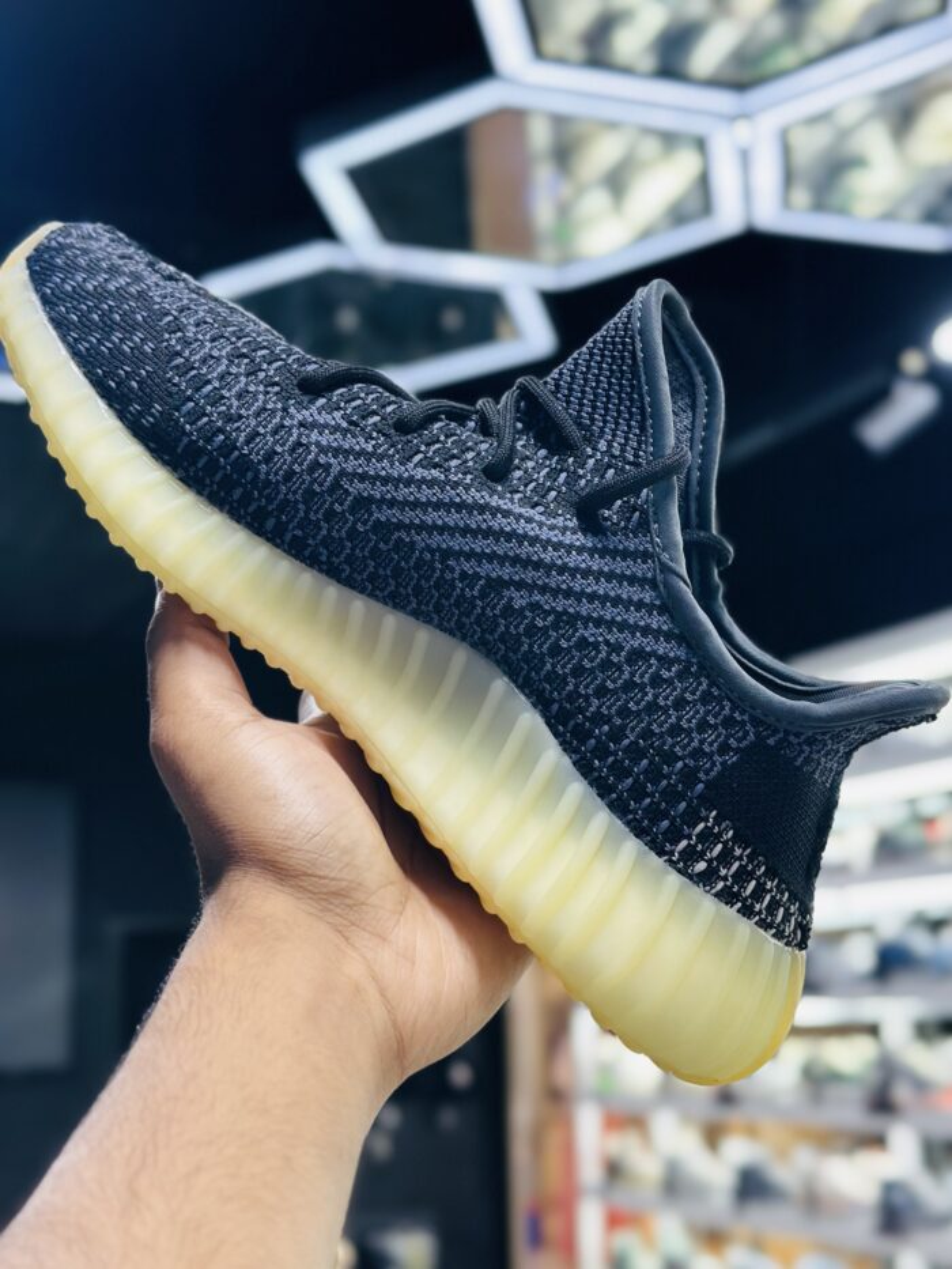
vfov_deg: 39.7
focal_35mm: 48
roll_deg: +0.8
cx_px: 476
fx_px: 1760
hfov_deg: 30.3
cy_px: 634
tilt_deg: +12.3
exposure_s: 1/100
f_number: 1.78
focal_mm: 6.86
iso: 125
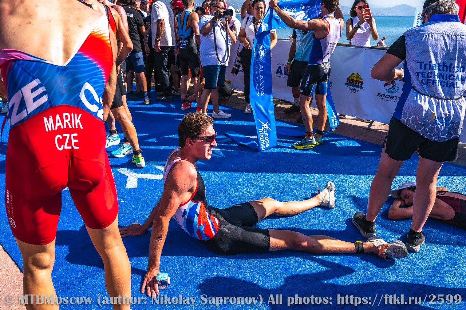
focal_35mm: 30
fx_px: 382
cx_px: 233
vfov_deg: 44.3
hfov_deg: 62.8
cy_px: 155
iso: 320
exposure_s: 1/1600
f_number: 7.1
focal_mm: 29.5
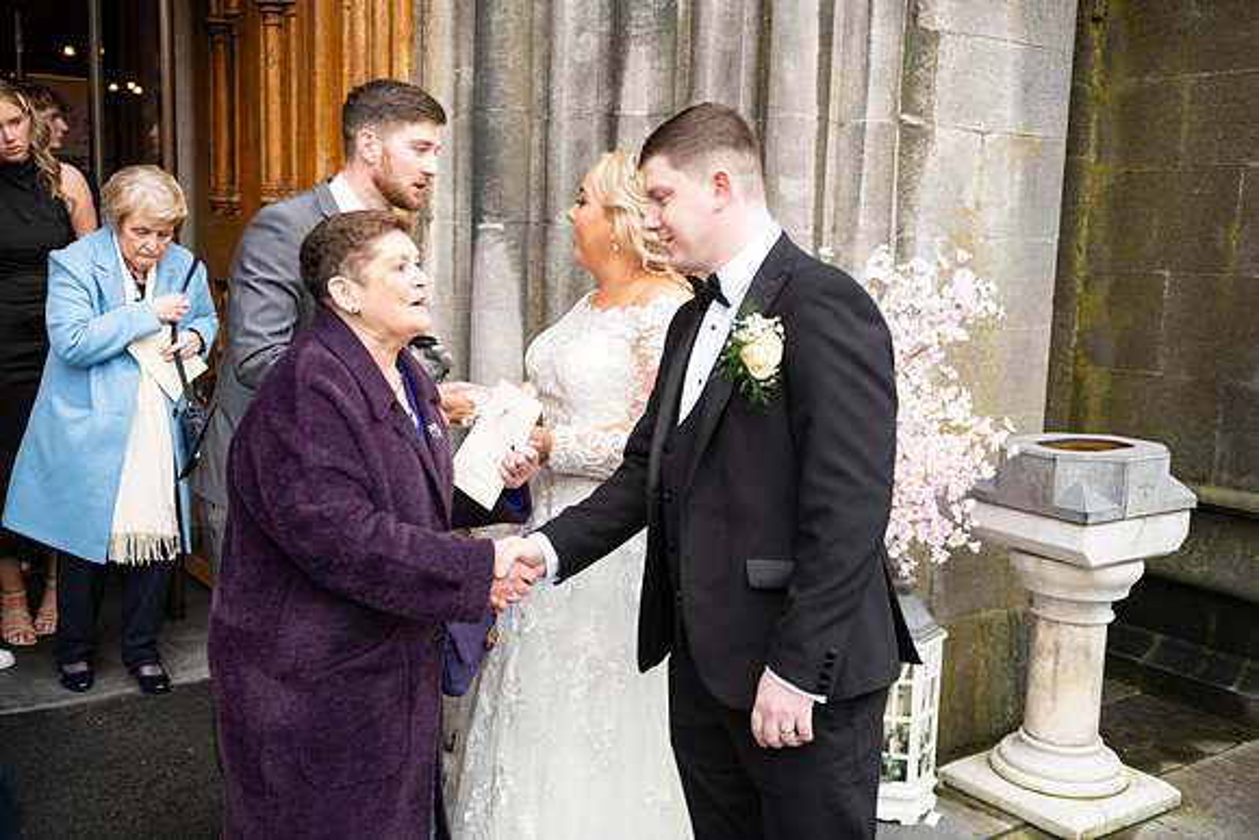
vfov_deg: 36.9
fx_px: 1259
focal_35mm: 36
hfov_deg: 53.1
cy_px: 420
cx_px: 630
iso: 125
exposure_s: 1/160
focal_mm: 36
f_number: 3.5
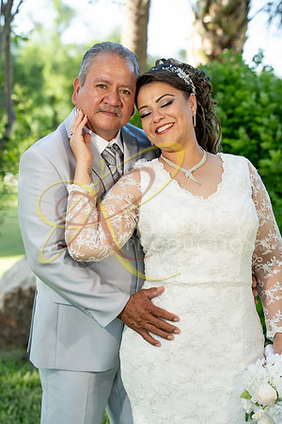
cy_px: 212
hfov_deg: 17.5
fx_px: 916
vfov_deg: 26.0
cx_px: 141
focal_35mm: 78
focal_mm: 78
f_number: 4
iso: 500
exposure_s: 1/500
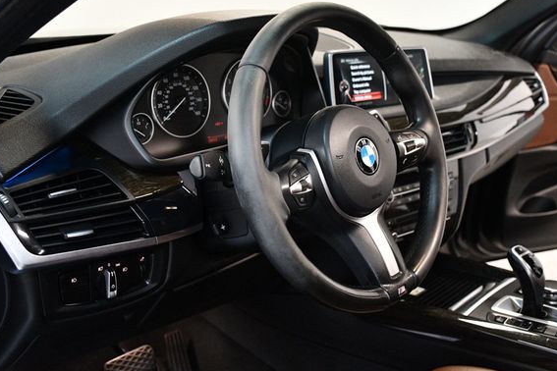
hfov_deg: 44.5
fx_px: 681
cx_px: 286
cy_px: 164
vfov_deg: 30.5
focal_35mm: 44
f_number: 3.8
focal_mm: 26
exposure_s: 1/60
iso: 3200
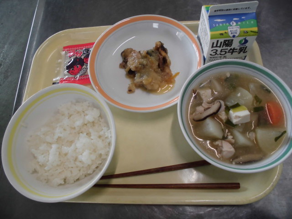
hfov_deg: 67.3
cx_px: 146
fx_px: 219
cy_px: 110
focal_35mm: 26
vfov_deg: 53.1
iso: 200
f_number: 3.5
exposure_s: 1/60
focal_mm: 4.6
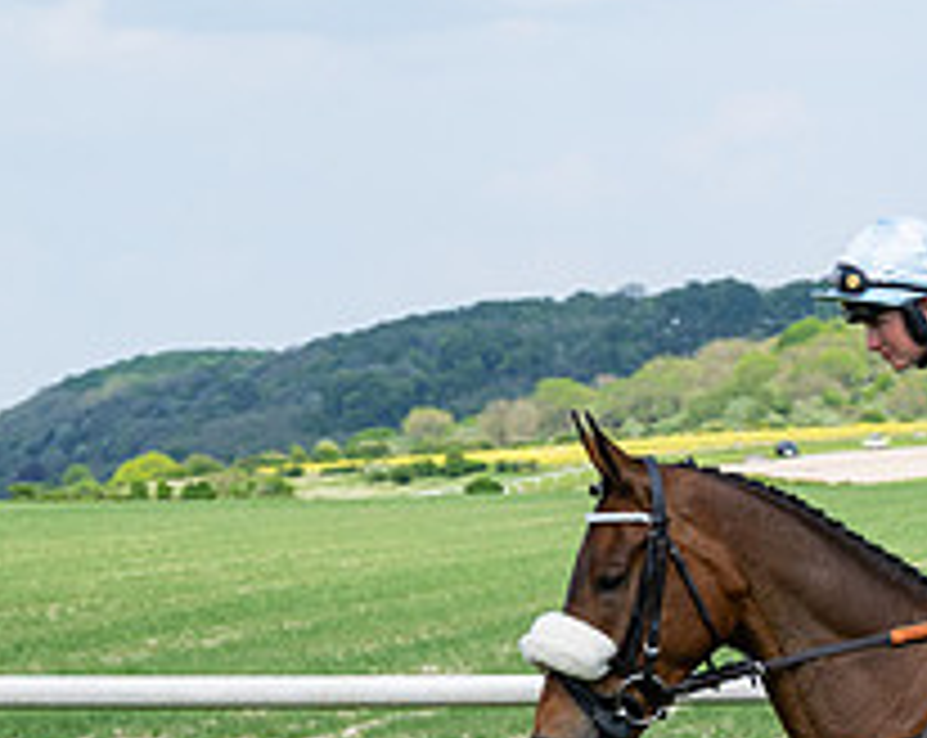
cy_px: 914
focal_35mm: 216
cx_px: 1064
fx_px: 5915
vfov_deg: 7.1
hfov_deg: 8.9
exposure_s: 1/1000
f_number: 5.6
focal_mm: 70
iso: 200
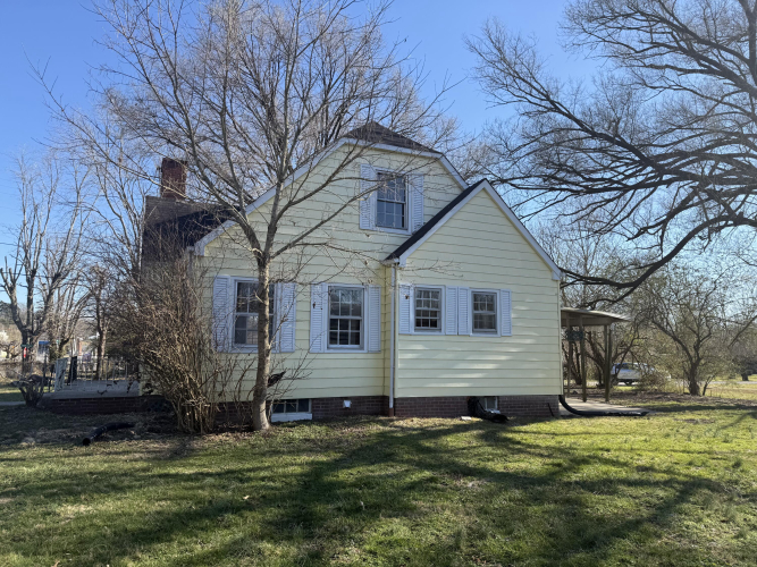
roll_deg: +0.2
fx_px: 525
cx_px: 378
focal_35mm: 24
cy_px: 284
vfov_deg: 56.8
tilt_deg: +6.3
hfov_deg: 71.6
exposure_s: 1/2169
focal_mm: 6.76
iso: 80
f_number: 1.78
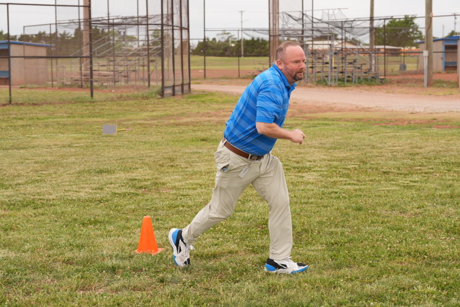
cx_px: 234
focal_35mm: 75
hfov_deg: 27.0
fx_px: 959
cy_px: 148
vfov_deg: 18.2
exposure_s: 1/500
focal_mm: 70
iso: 400
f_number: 6.3
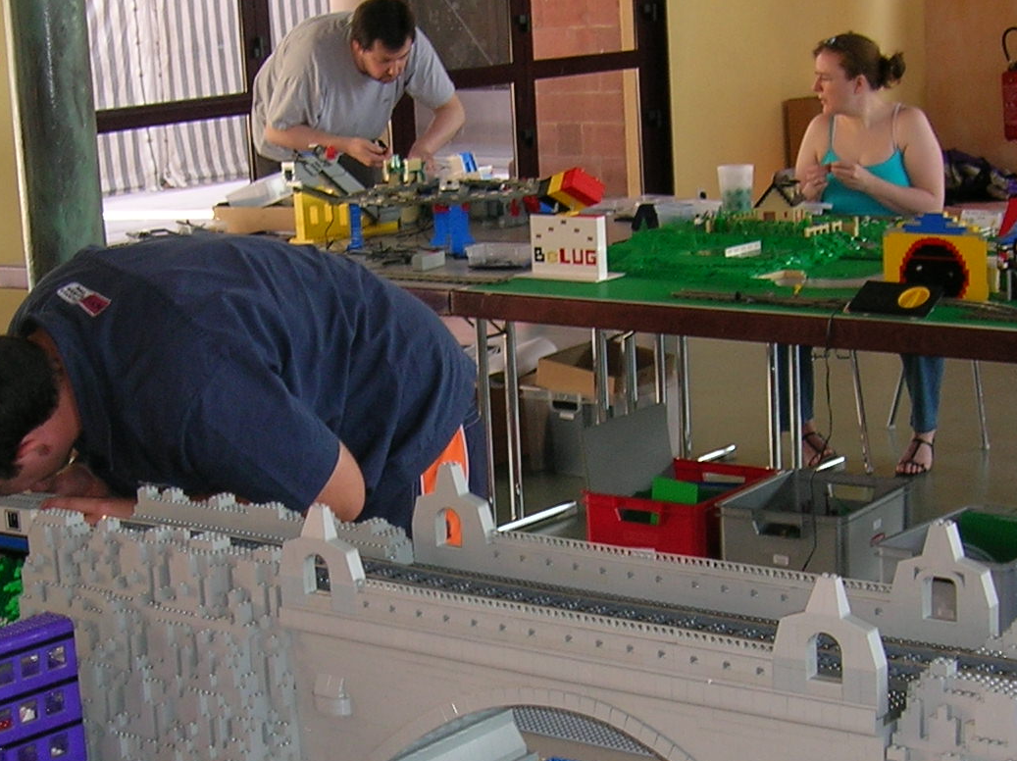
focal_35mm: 75
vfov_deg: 19.4
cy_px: 587
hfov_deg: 26.0
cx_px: 483
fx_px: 2202
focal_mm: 5.7
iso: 50
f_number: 2.9
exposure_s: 1/30
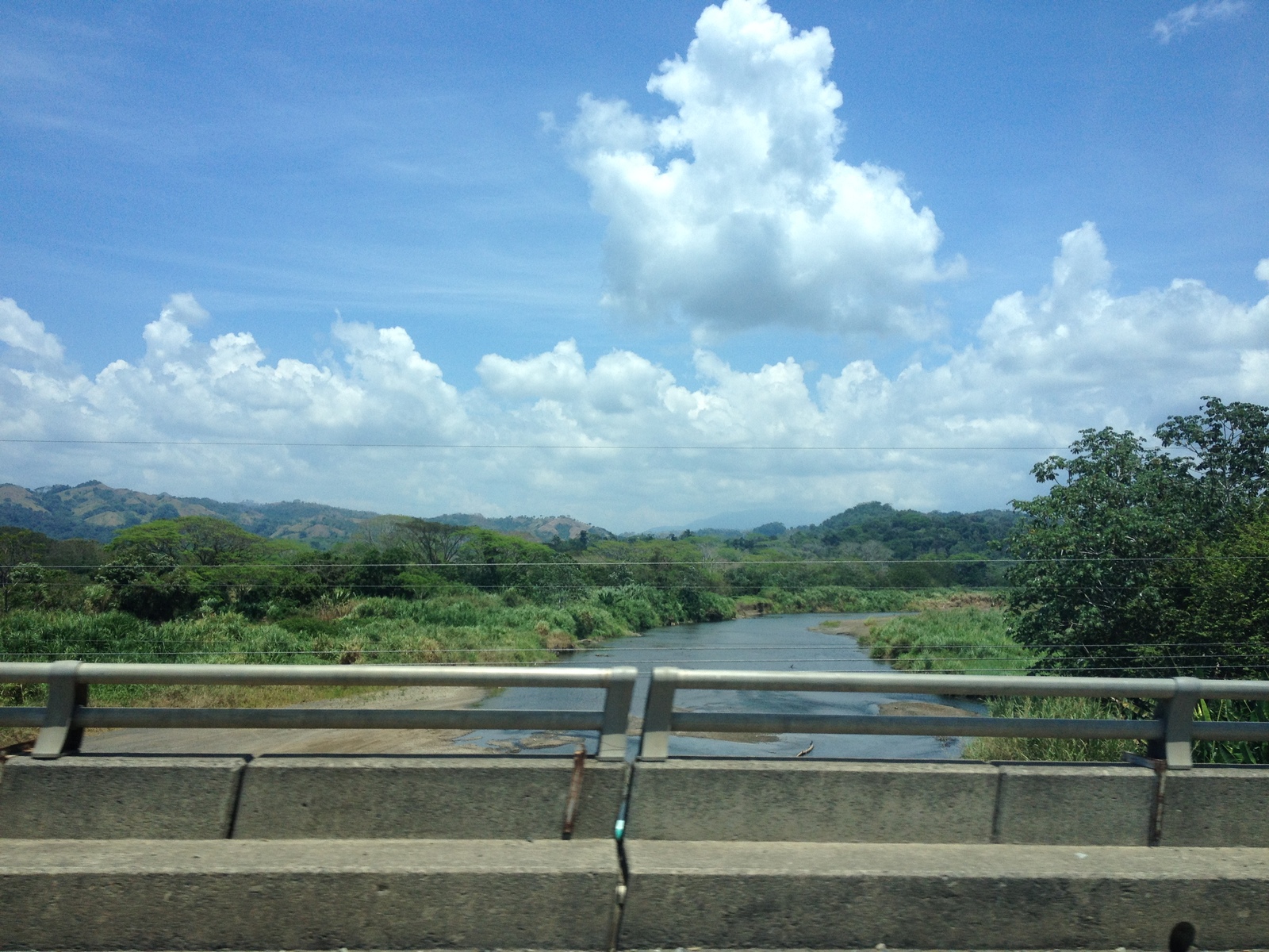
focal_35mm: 35
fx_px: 1283
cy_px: 476
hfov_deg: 52.6
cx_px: 634
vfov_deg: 40.7
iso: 50
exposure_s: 1/708
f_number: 2.4
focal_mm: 4.28
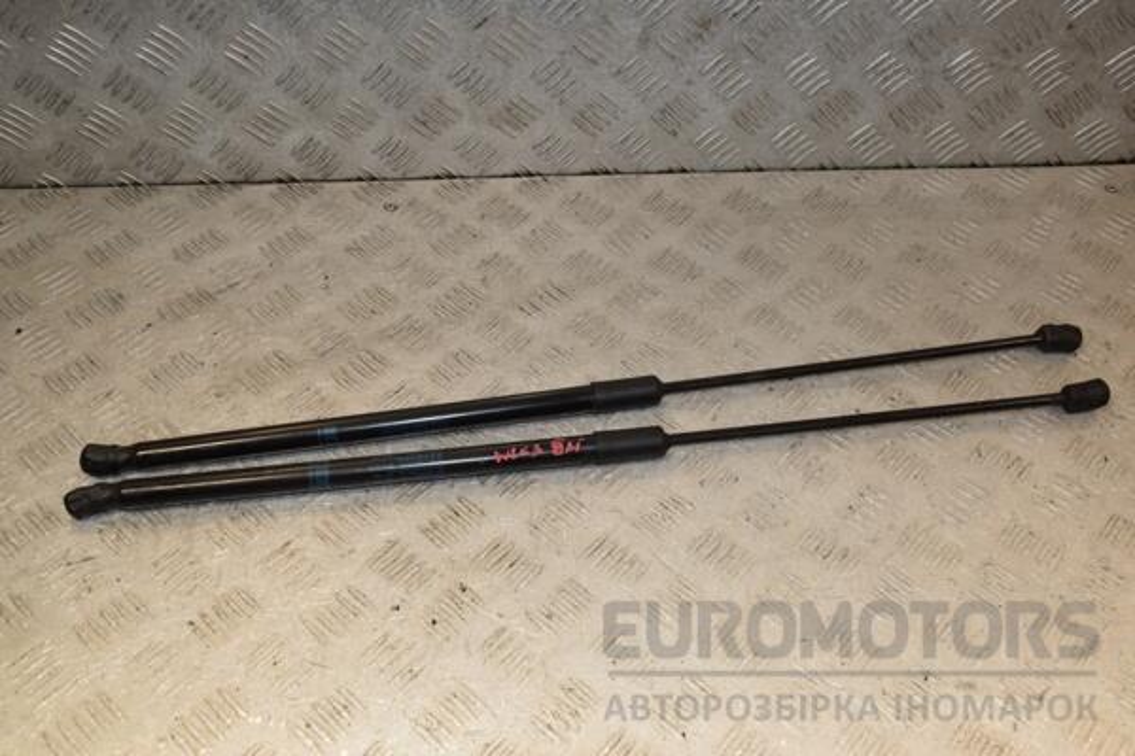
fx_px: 1135
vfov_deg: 36.9
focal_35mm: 36
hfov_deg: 53.1
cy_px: 378
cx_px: 568
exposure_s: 1/200
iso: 800
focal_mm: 24
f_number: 9
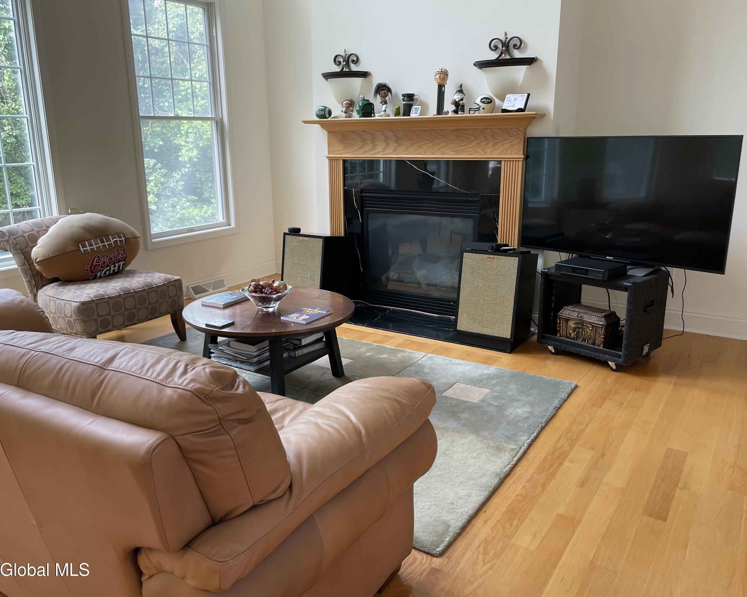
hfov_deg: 62.2
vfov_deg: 51.5
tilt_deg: -13.9
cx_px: 354
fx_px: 619
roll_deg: +2.1
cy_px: 289
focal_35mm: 28
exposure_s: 1/121
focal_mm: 4.2
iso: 80
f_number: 1.6
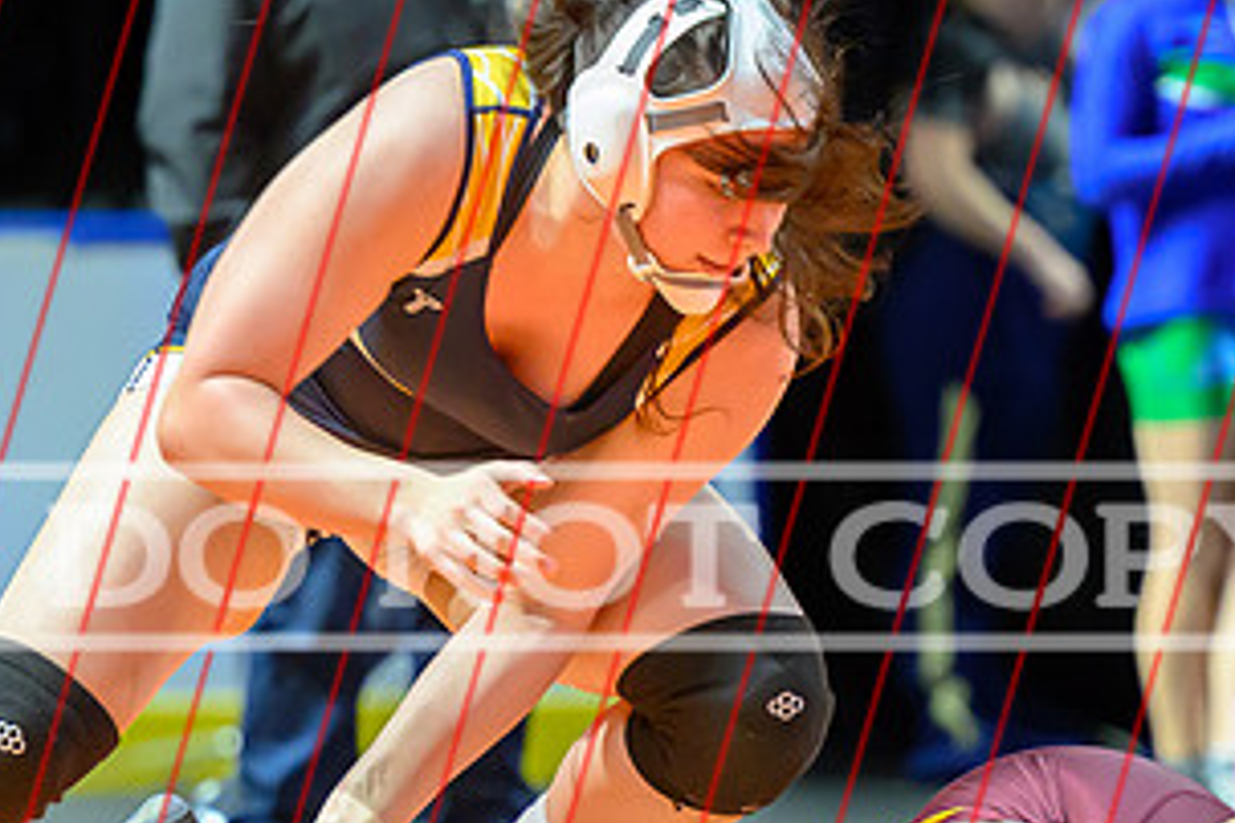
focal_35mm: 369
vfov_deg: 3.7
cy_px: 709
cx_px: 543
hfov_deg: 5.6
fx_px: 12658
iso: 5000
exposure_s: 1/640
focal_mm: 130
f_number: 2.8
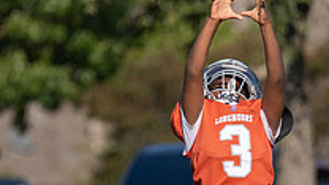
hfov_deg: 2.1
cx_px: 252
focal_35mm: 1053
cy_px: 276
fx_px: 9186
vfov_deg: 1.2
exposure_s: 1/4000
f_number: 2.8
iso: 125
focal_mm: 200
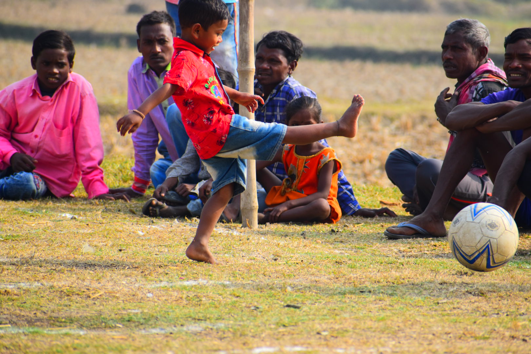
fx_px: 5752
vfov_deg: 3.5
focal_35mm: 390
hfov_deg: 5.3
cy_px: 177
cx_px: 266
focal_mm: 260
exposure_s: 1/500
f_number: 8
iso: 200
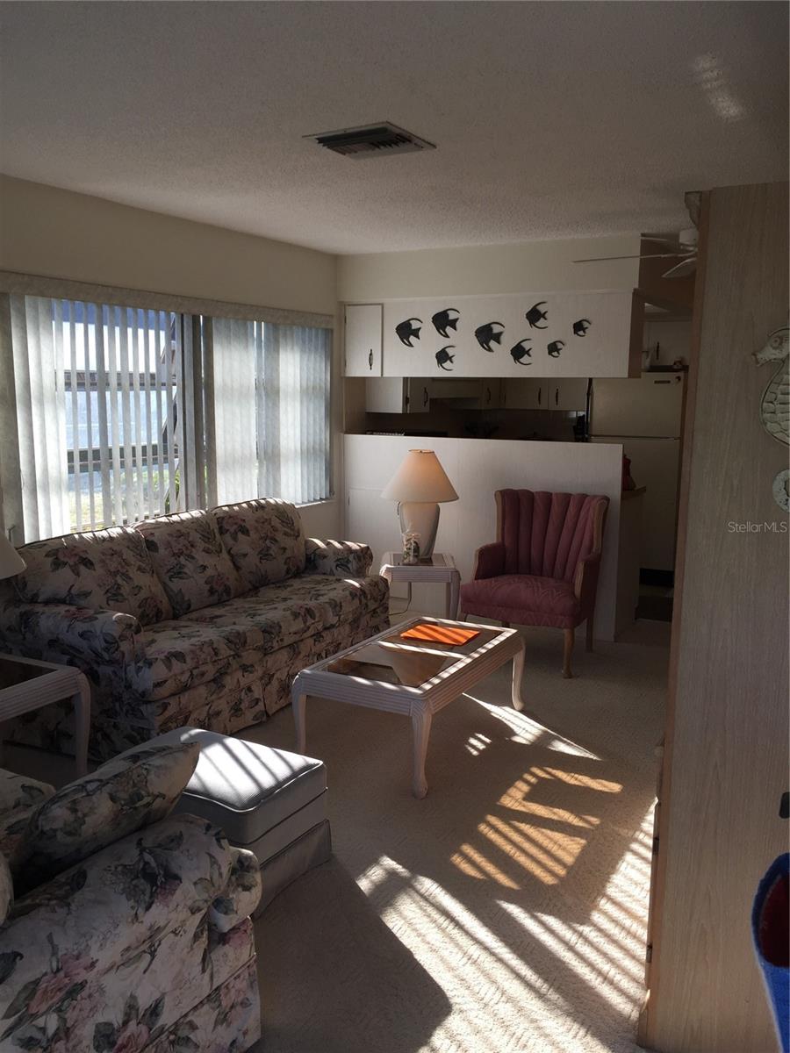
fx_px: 882
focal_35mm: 29
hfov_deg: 48.2
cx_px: 395
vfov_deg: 61.7
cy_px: 526
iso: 32
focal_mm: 4.15
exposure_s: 1/341
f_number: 2.2
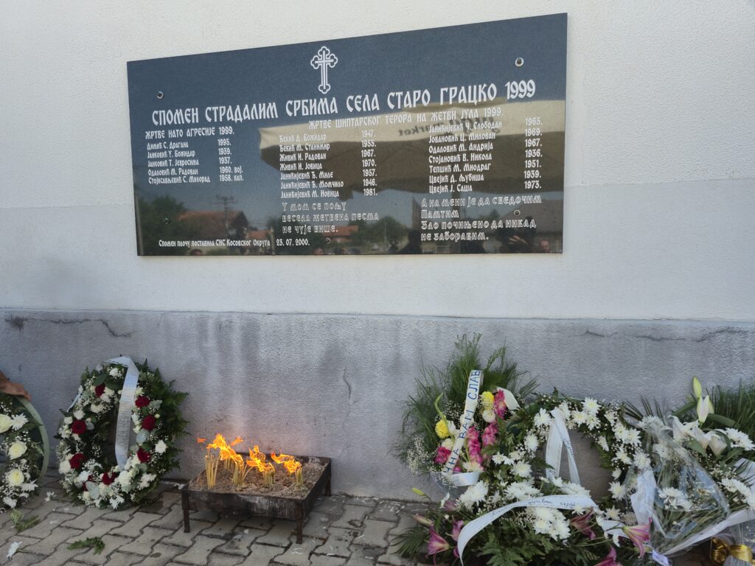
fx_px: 502
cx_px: 378
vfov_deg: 58.9
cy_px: 283
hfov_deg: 73.9
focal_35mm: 23
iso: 25
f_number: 1.8
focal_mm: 5.4
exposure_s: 1/549
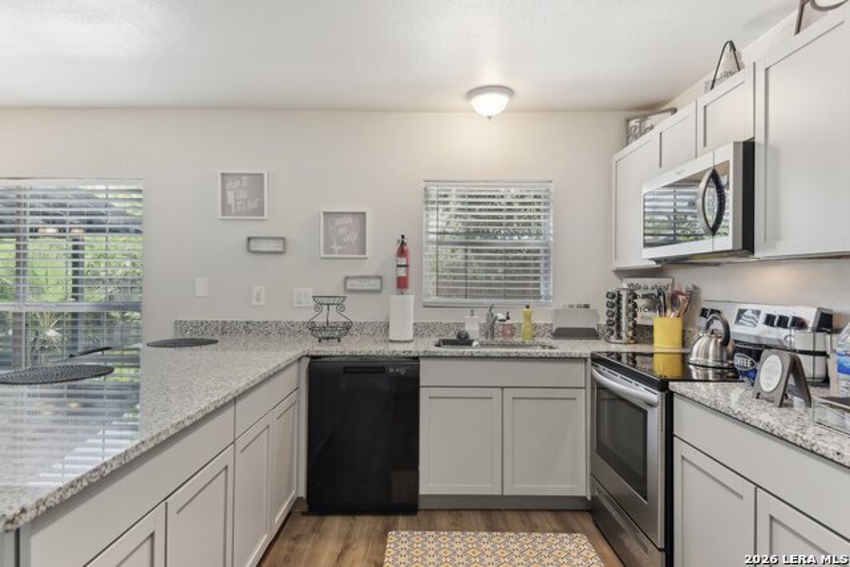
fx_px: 449
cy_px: 284
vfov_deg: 64.6
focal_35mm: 19
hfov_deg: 86.9
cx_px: 425
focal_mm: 19
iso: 1800
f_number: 8
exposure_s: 1/20
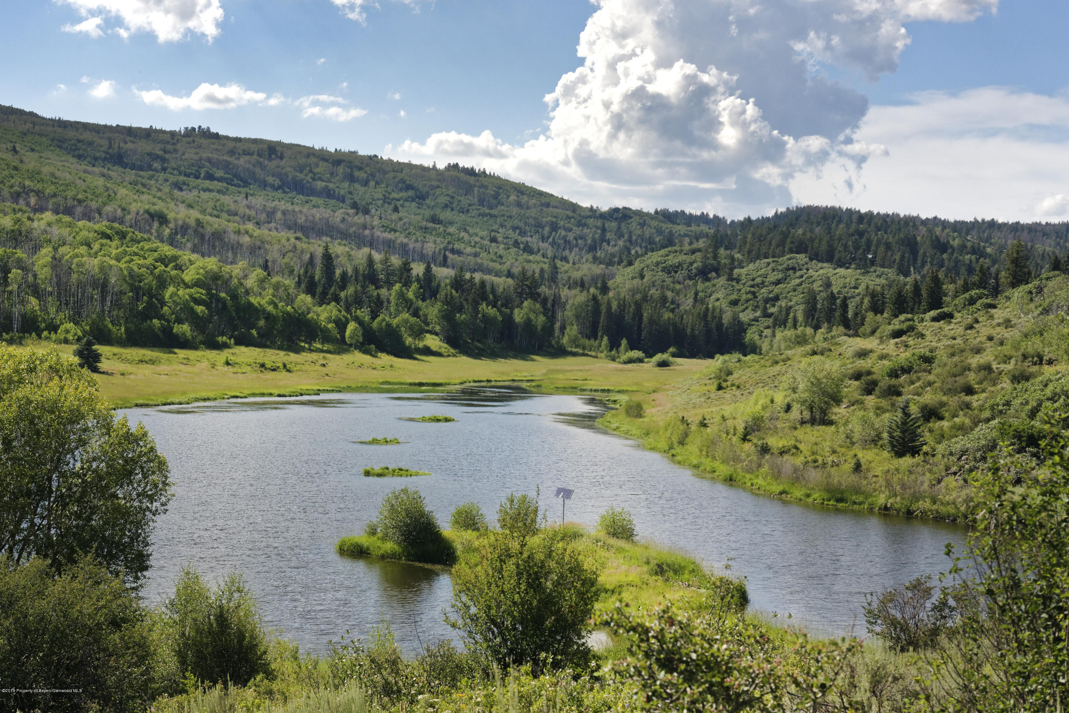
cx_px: 534
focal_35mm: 48
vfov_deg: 28.1
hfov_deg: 41.1
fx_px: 1426
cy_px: 356
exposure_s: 1/1000
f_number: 8
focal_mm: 48
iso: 500
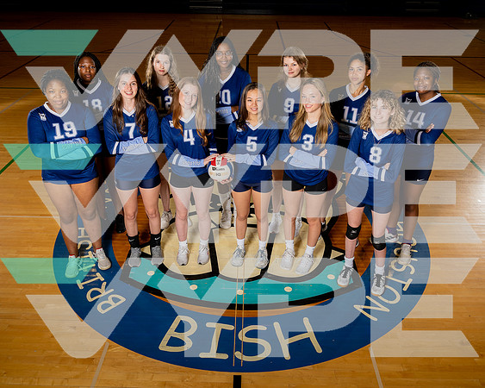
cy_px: 194
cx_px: 242
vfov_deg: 46.4
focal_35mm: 32
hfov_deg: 56.4
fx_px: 452
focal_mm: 28
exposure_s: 1/250
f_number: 7.1
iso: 400
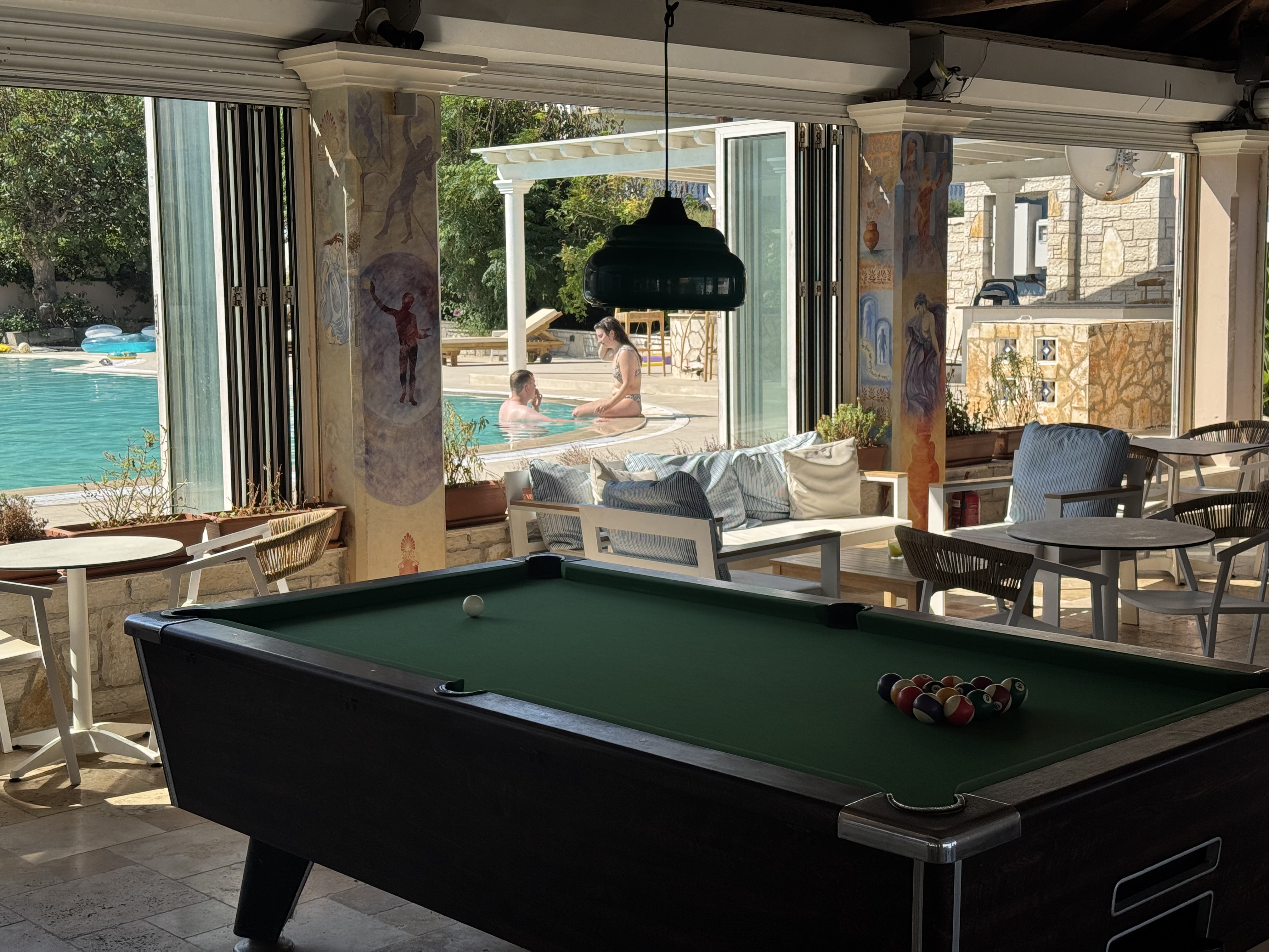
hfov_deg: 39.7
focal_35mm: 48
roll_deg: +0.7
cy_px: 476
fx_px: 1760
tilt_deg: -6.9
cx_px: 634
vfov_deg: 30.3
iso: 64
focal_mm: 6.76
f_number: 1.78
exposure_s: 1/2252
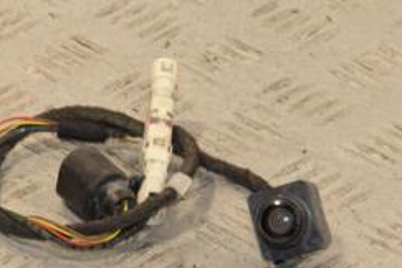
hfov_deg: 7.4
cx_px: 147
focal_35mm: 278
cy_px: 185
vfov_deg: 4.9
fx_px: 3107
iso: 800
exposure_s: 1/200
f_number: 8
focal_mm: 75
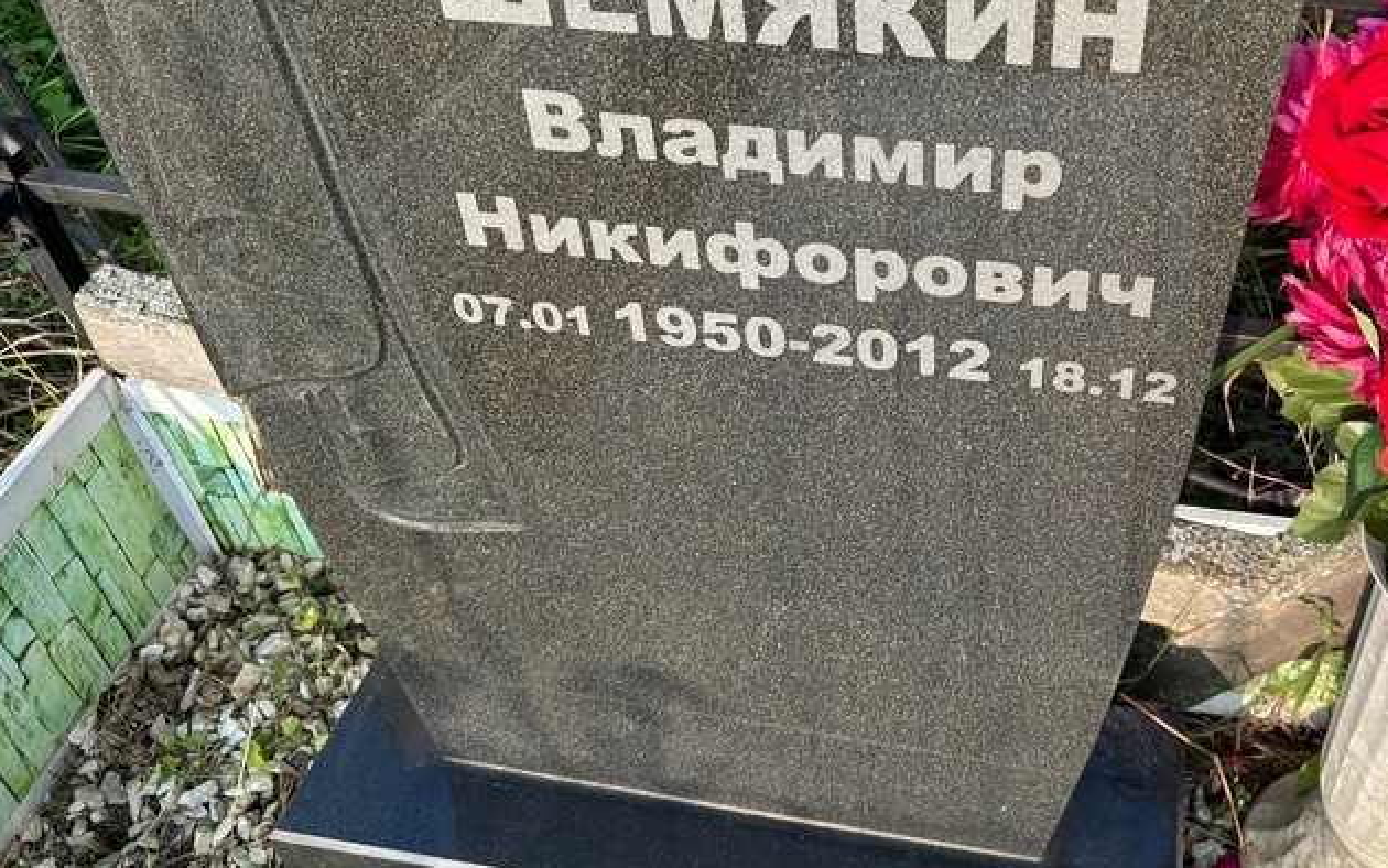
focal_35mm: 35
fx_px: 1324
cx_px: 875
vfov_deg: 36.0
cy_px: 300
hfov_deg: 54.6
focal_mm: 5.96
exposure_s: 1/684
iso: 50
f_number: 1.6
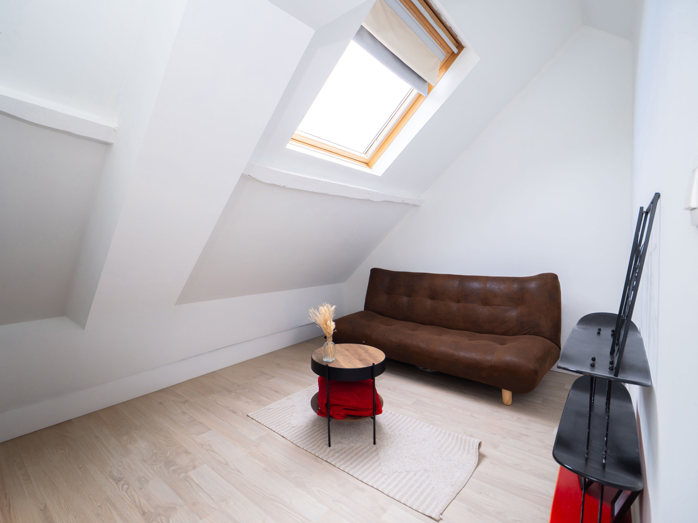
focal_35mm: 16
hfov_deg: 94.5
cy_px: 262
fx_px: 323
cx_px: 349
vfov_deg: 78.1
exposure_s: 1/125
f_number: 4
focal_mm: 8
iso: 200
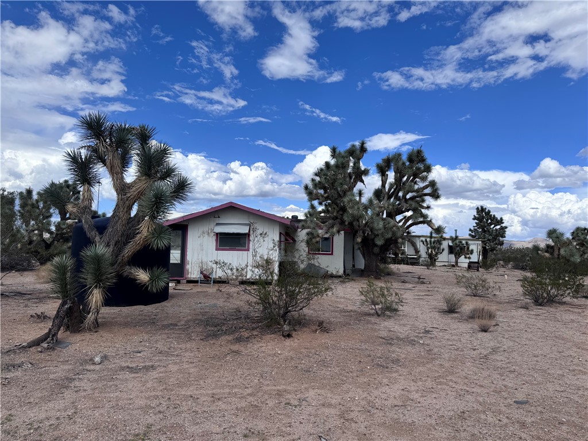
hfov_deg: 71.6
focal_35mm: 24
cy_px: 220
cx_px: 294
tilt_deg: +2.7
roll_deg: -0.8
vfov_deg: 56.8
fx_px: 408
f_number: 1.78
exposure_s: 1/6410
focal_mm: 6.76
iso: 80
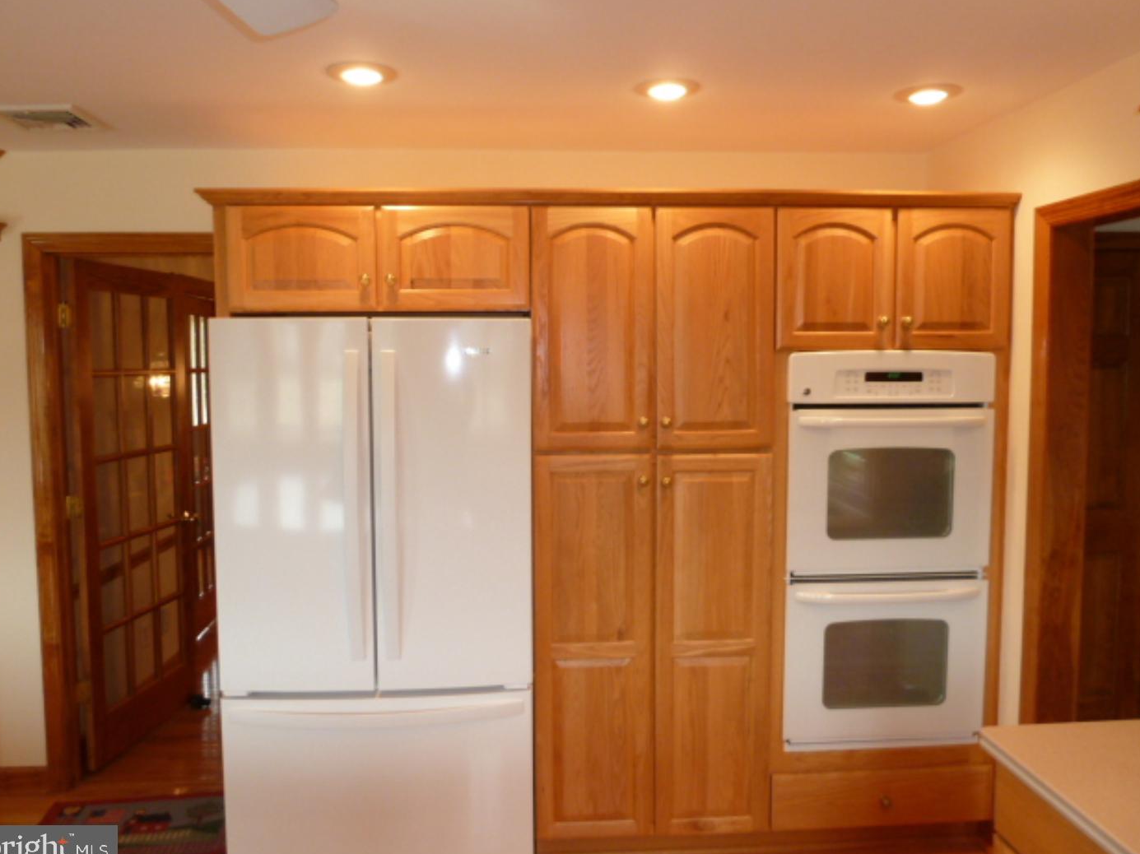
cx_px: 566
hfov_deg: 67.3
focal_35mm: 26
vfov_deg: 53.0
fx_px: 856
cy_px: 428
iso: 200
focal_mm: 4.1
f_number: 3.3
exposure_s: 1/30
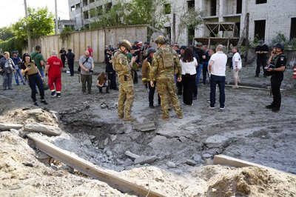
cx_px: 148
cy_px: 98
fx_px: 246
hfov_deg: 62.0
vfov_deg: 43.5
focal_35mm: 30
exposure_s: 1/100
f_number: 6.3
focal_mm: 30
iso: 100
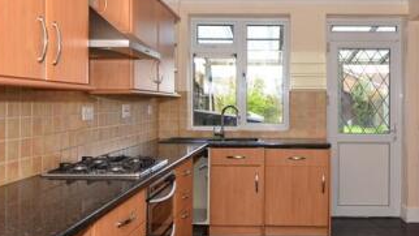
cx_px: 285
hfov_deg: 59.4
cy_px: 139
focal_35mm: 32
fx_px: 355
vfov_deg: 36.6
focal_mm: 10
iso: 400
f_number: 6.3
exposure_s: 1/160
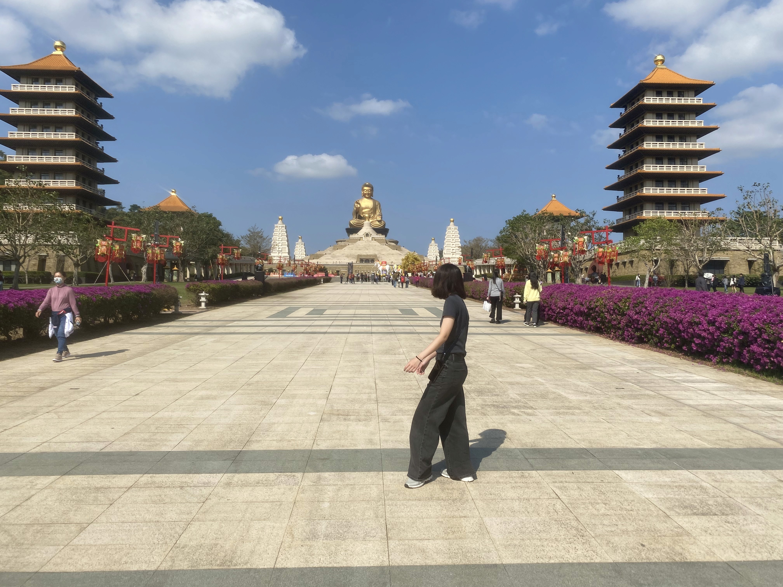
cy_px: 294
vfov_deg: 53.1
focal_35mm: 26
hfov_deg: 67.3
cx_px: 392
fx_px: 588
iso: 32
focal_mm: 4.25
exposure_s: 1/4274
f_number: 1.8
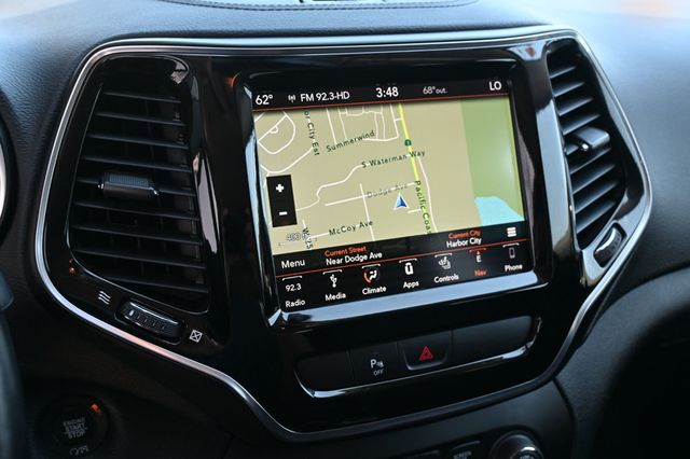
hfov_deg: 57.2
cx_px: 345
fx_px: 632
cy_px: 230
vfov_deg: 39.9
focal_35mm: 33
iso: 450
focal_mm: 22
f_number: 4
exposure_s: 1/125
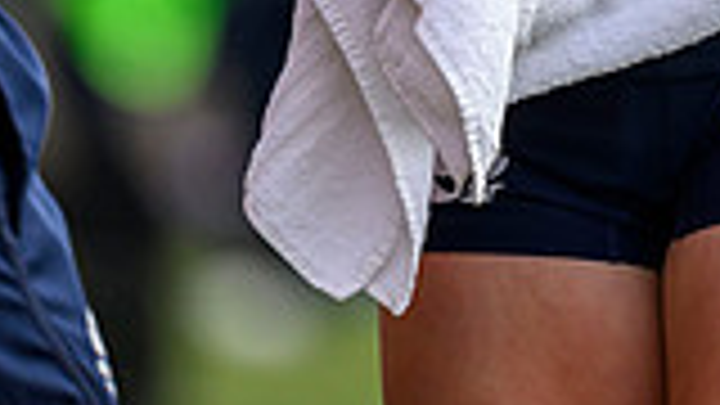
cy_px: -550
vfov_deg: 0.7
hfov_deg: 1.2
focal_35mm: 1790
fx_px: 34174
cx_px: 716
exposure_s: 1/3200
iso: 500
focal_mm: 400
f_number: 3.2
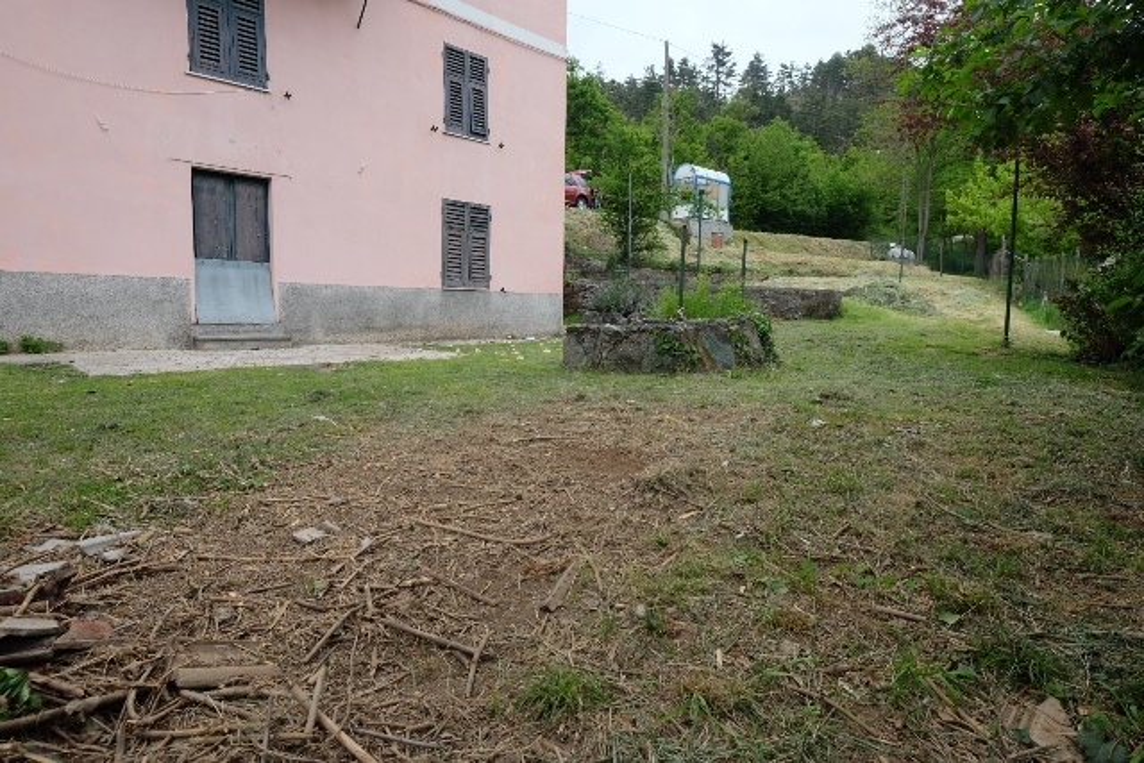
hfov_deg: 84.0
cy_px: 382
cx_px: 572
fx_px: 636
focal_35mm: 20
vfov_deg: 62.0
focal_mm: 13.2
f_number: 6.4
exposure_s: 1/350
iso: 400
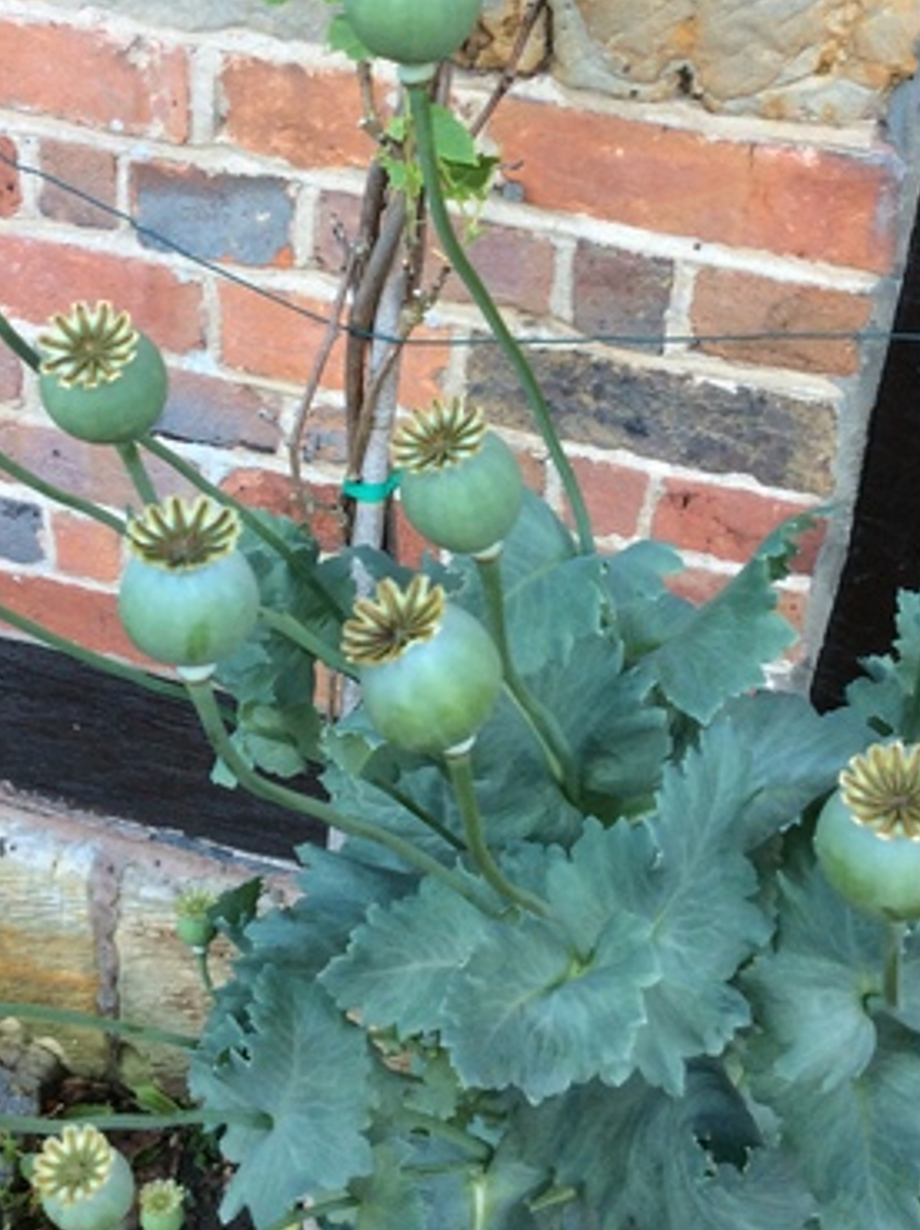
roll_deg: -2.9
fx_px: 1846
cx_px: 503
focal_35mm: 52
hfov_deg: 28.0
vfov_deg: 36.6
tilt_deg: -35.4
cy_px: 450
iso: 32
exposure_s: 1/33
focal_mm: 3.3
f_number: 2.4
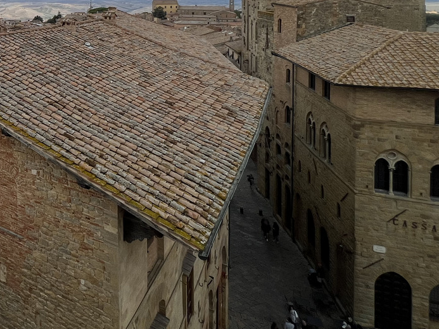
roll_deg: +1.5
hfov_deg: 48.5
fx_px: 381
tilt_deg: -1.7
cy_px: -1
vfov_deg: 40.8
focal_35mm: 30
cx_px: -6
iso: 32
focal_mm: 1.57
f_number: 1.8
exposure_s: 1/2222
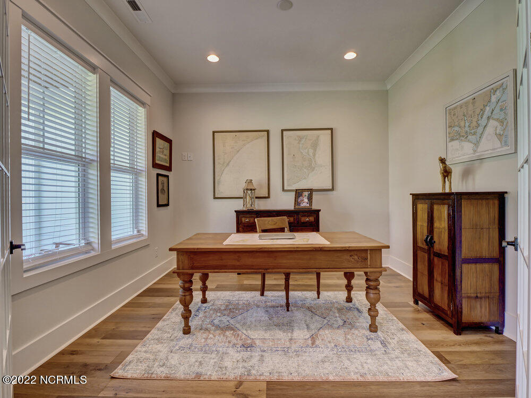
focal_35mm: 16
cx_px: 266
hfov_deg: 94.5
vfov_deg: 78.1
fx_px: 245
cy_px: 199
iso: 200
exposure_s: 1/4
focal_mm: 8
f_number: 8
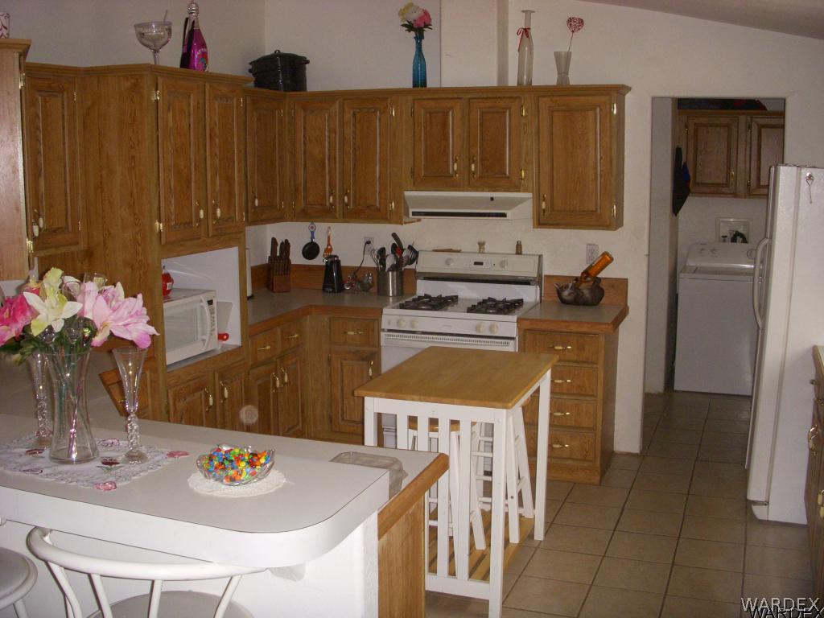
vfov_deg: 37.7
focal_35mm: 38
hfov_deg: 49.0
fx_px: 905
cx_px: 412
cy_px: 309
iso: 320
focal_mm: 6.3
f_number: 3.3
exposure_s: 1/100
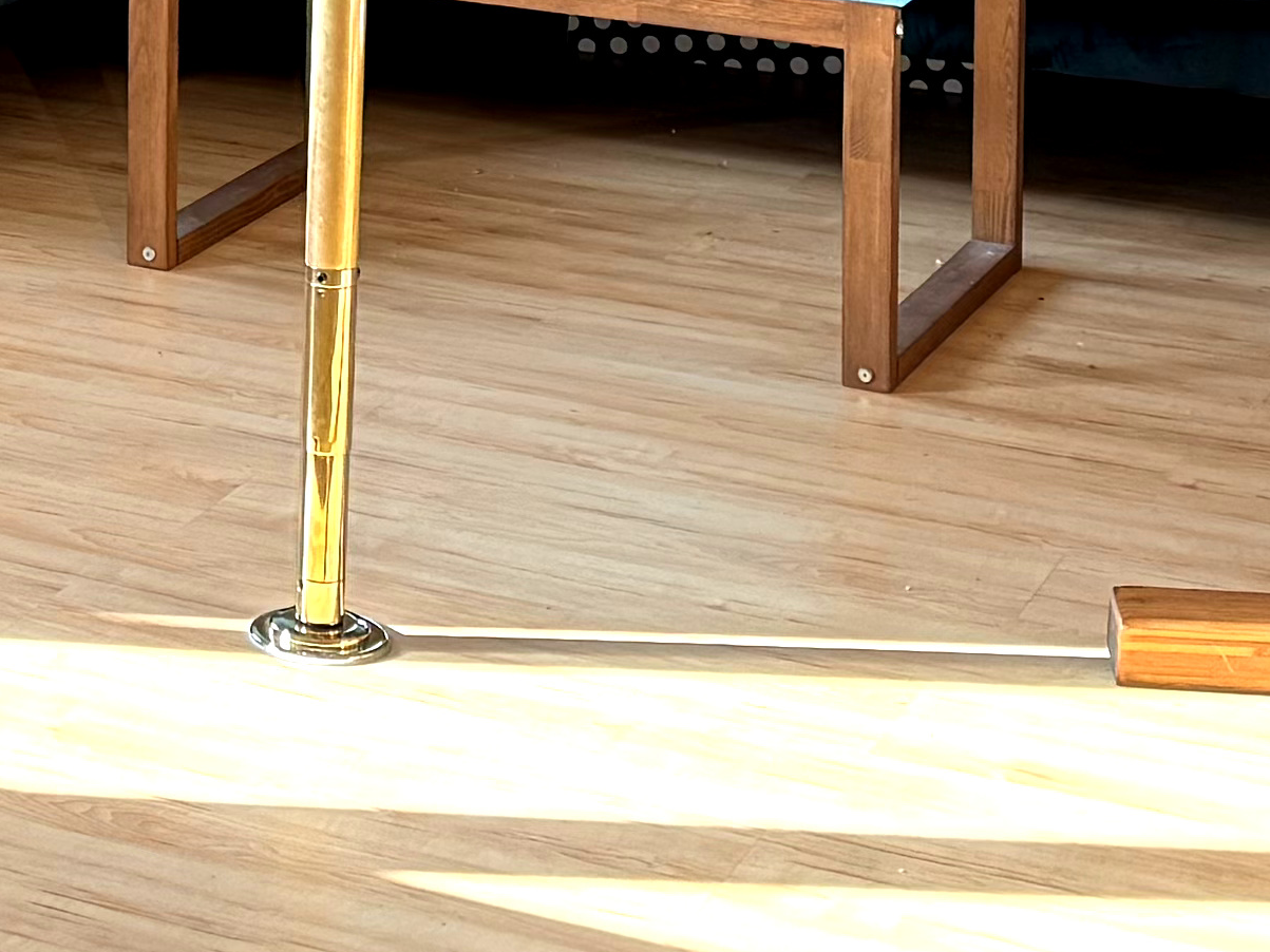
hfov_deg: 16.5
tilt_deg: -4.2
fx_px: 4182
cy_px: -639
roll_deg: +0.6
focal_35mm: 114
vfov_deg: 12.1
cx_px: -306
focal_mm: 6.76
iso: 160
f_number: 1.78
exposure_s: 1/121
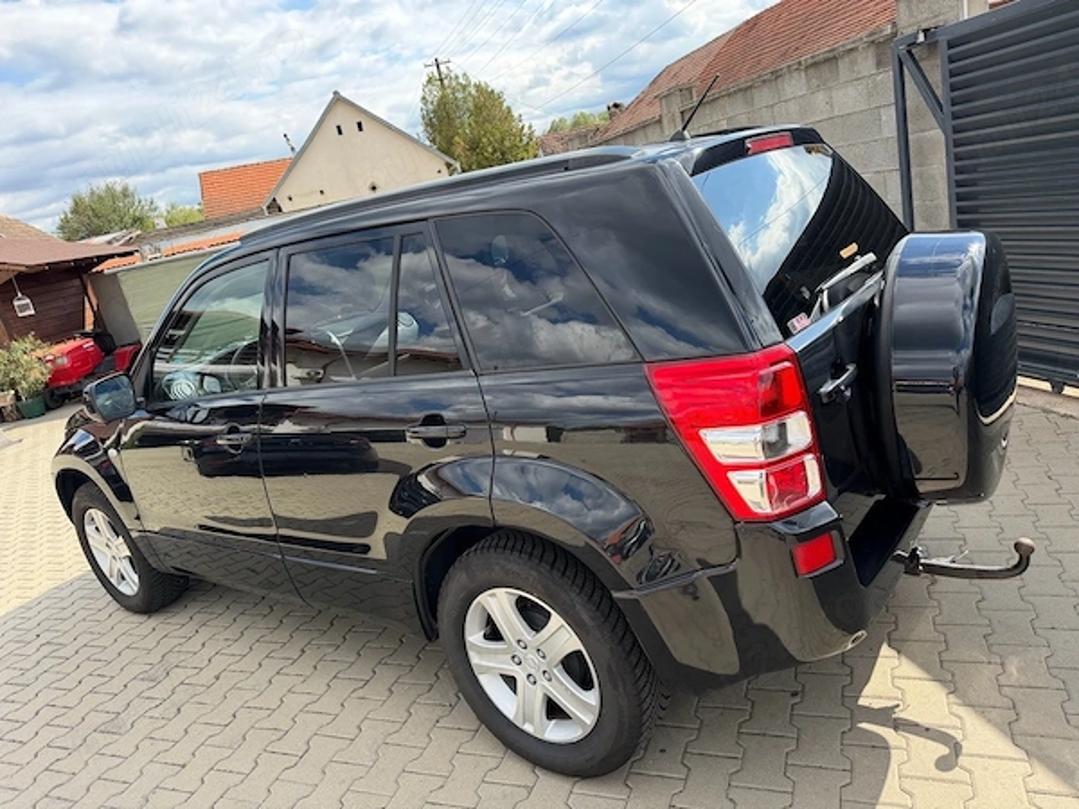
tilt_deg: -15.8
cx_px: 540
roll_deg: +12.5
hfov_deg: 71.6
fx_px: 748
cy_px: 404
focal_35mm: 24
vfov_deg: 56.8
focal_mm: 6.76
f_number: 1.78
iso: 100
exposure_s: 1/1653
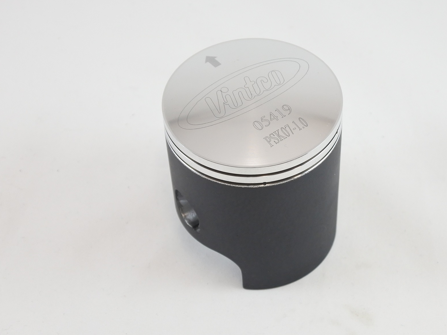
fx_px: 684
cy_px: 167
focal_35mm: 53
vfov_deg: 27.5
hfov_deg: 36.1
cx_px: 253
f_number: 4.5
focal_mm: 18
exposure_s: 1/125
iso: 450
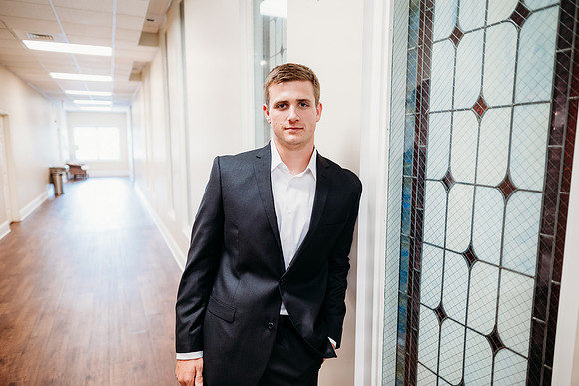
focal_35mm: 24
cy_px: 193
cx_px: 290
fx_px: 386
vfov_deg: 53.2
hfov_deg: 73.7
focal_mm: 24
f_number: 2.5
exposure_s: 1/160
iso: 640
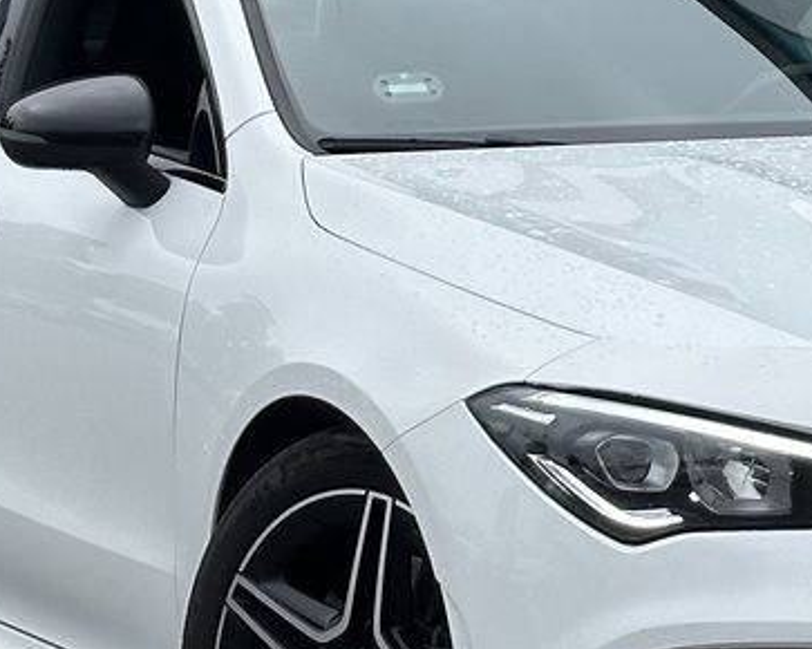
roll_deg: +0.0
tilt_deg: +1.5
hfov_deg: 10.3
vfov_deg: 8.3
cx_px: 684
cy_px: -20
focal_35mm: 186
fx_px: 4468
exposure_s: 1/2304
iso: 64
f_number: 1.78
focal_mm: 6.86
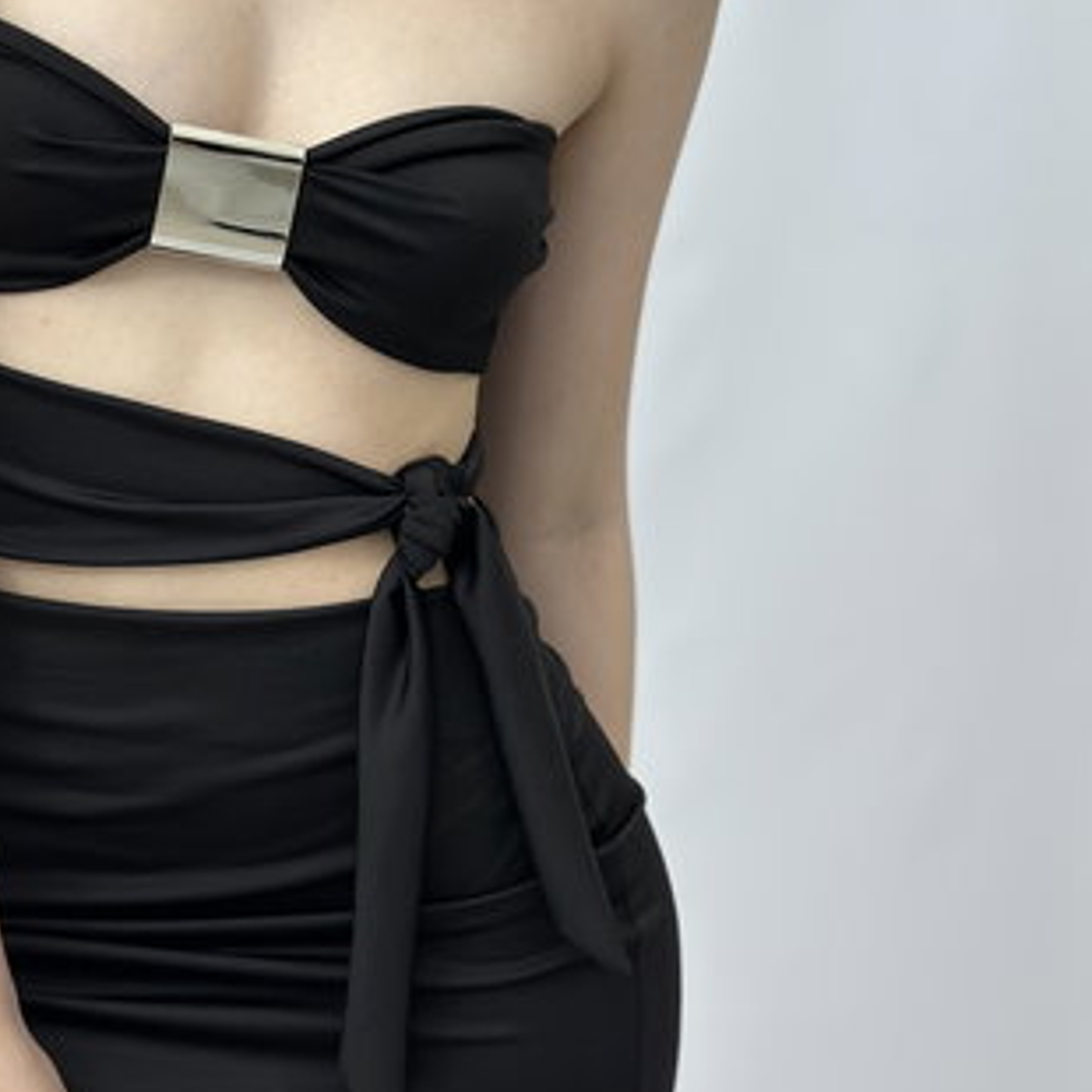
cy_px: 562
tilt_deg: -16.7
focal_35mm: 73
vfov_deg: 23.7
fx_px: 2605
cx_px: 405
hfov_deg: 23.6
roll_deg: -0.5
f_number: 1.78
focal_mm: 6.86
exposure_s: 1/100
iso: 160
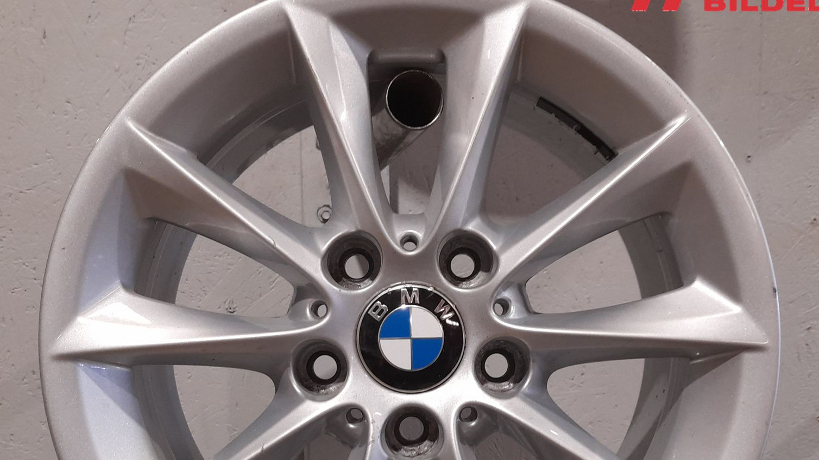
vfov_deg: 31.5
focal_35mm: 37
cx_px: 408
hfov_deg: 54.0
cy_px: 336
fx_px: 803
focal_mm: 4.6
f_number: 2
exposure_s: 1/50
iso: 200
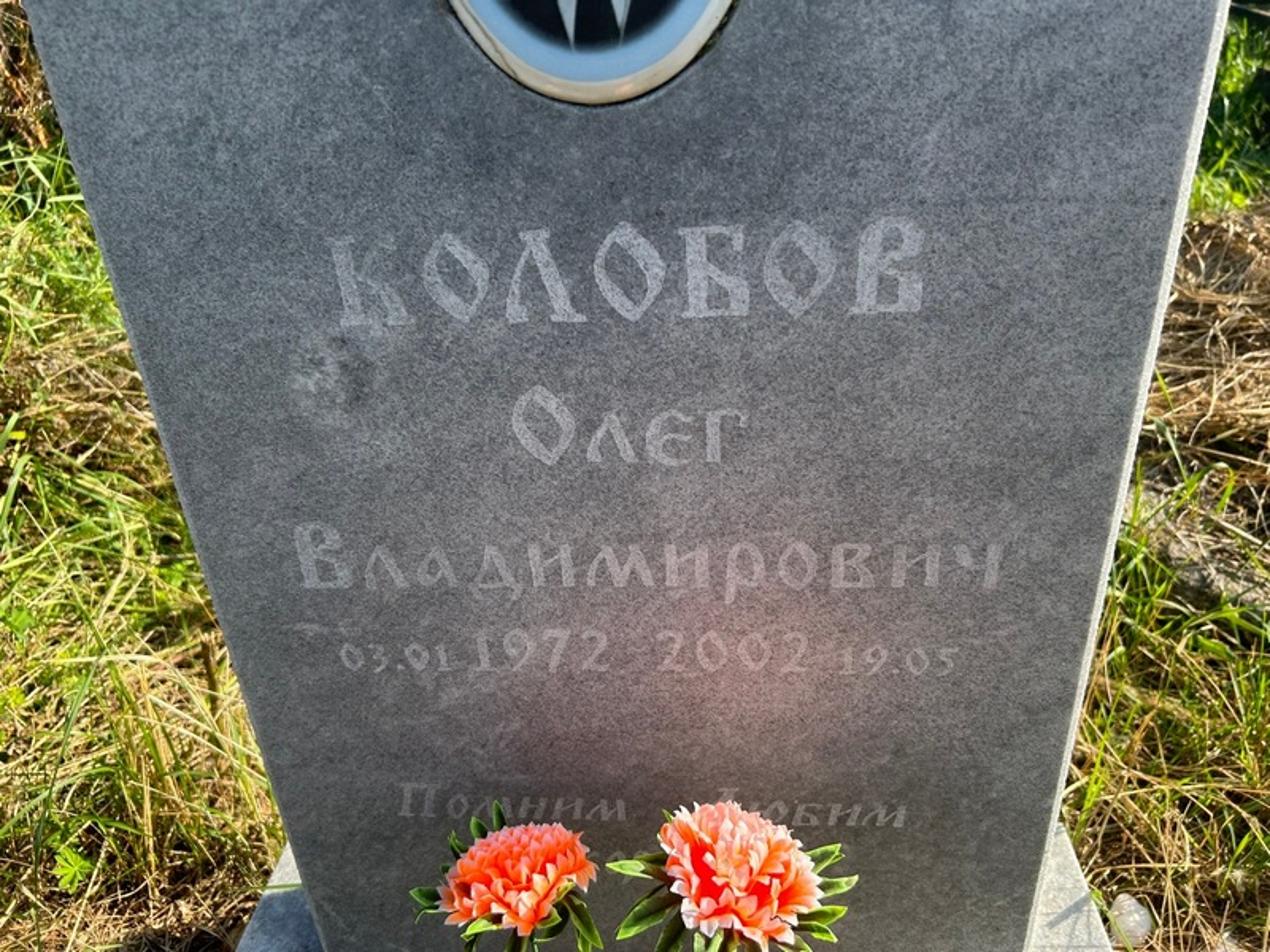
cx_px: 635
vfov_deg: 53.1
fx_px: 954
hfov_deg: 67.3
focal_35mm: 26
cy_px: 476
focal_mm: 5.7
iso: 50
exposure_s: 1/1395
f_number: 1.5
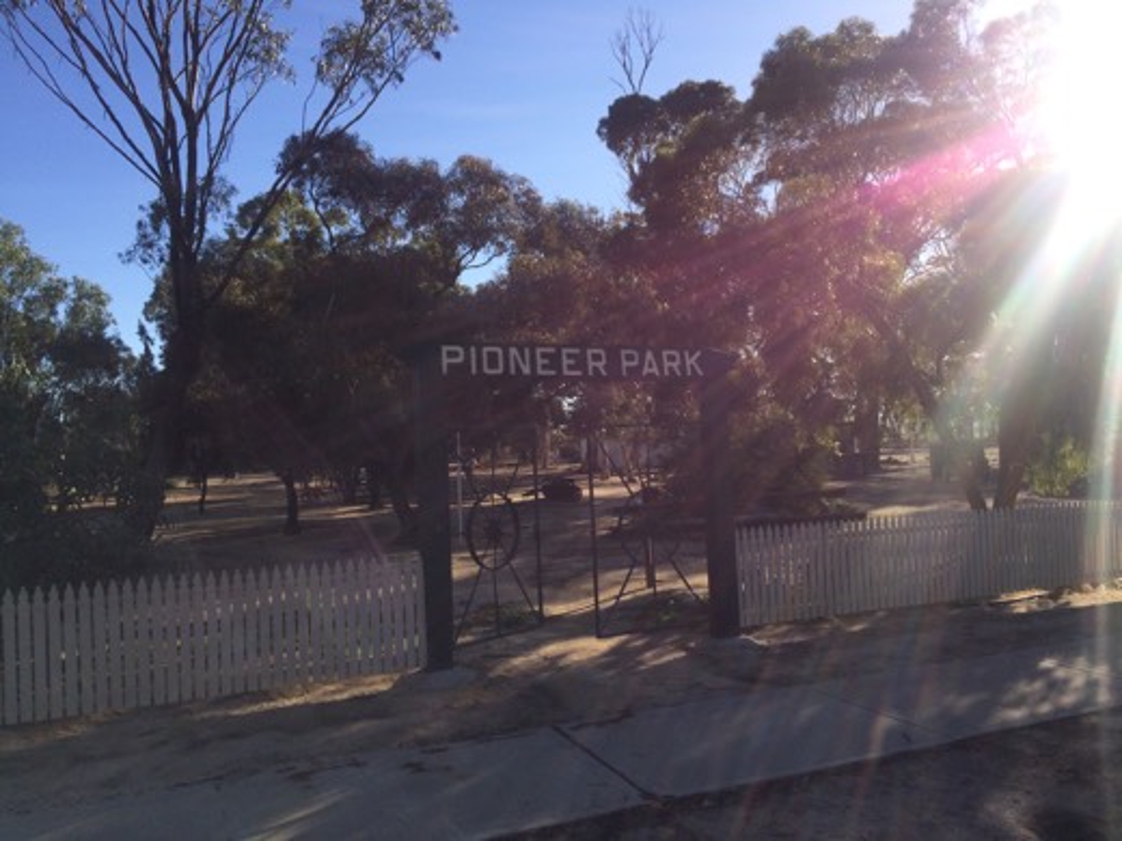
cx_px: 561
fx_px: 940
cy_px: 420
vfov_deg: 48.2
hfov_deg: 61.7
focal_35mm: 29
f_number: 2.2
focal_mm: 4.15
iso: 32
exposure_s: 1/1786
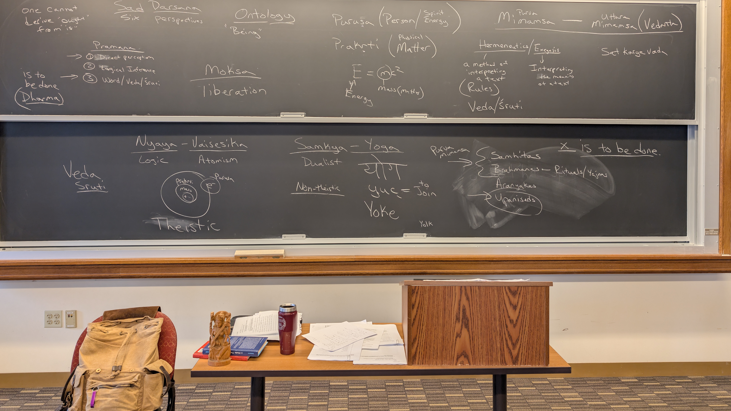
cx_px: 364
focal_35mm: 27
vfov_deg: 42.5
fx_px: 523
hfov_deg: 69.9
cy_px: 148
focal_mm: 6.9
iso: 28
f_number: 1.68
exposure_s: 1/48.9
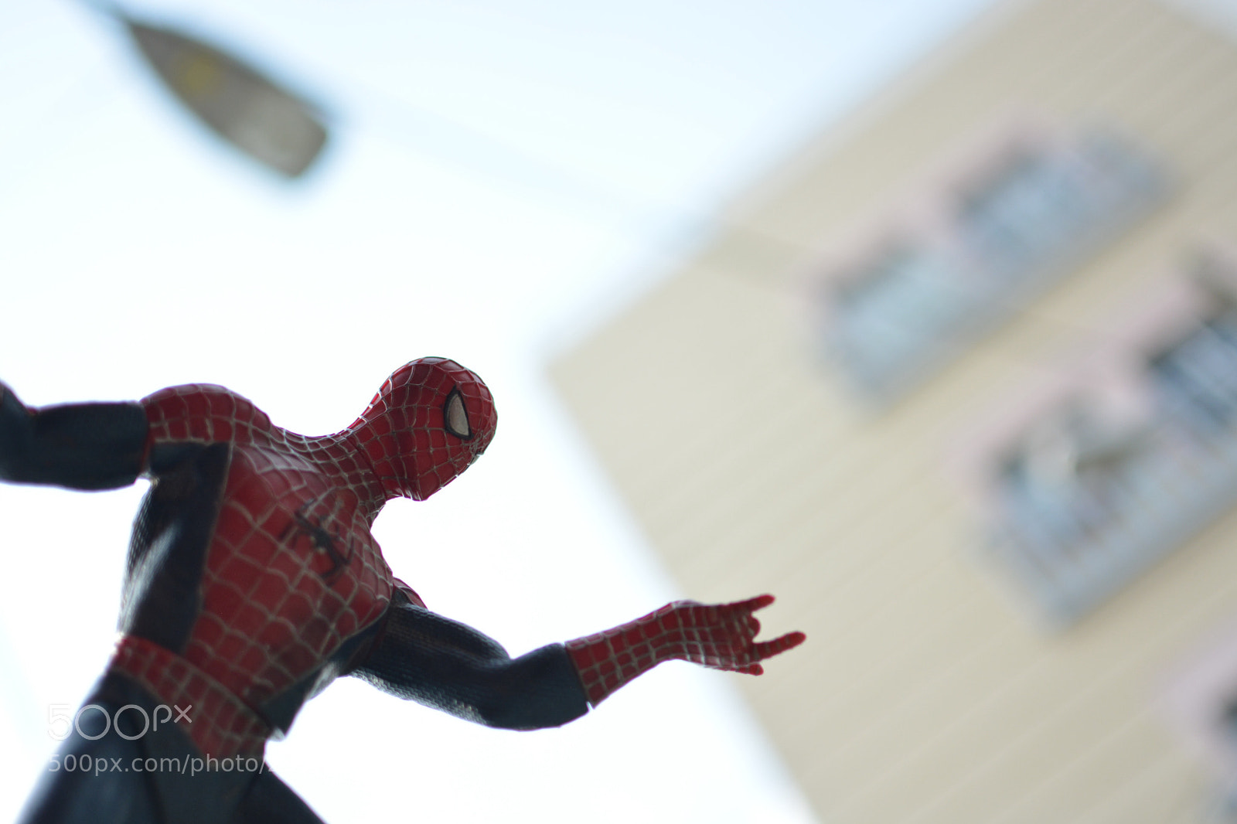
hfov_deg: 37.9
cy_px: 412
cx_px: 618
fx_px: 1803
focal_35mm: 52
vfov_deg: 25.7
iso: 320
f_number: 1.8
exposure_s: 1/3200
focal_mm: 35
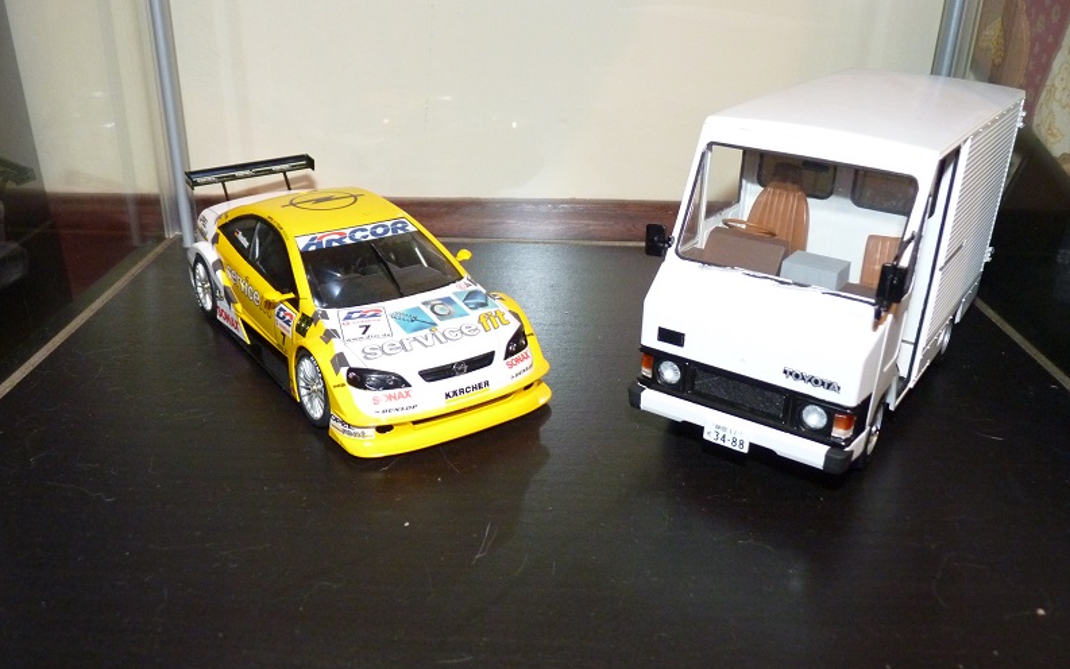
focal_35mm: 31
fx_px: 904
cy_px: 353
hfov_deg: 61.2
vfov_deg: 40.6
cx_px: 532
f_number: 2.8
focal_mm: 5.2
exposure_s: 1/8
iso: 400
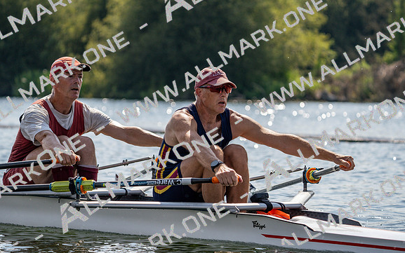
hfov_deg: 10.2
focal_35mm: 205
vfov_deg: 6.4
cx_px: 203
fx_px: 2263
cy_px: 125
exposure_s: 1/1600
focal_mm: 200
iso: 200
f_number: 5.6
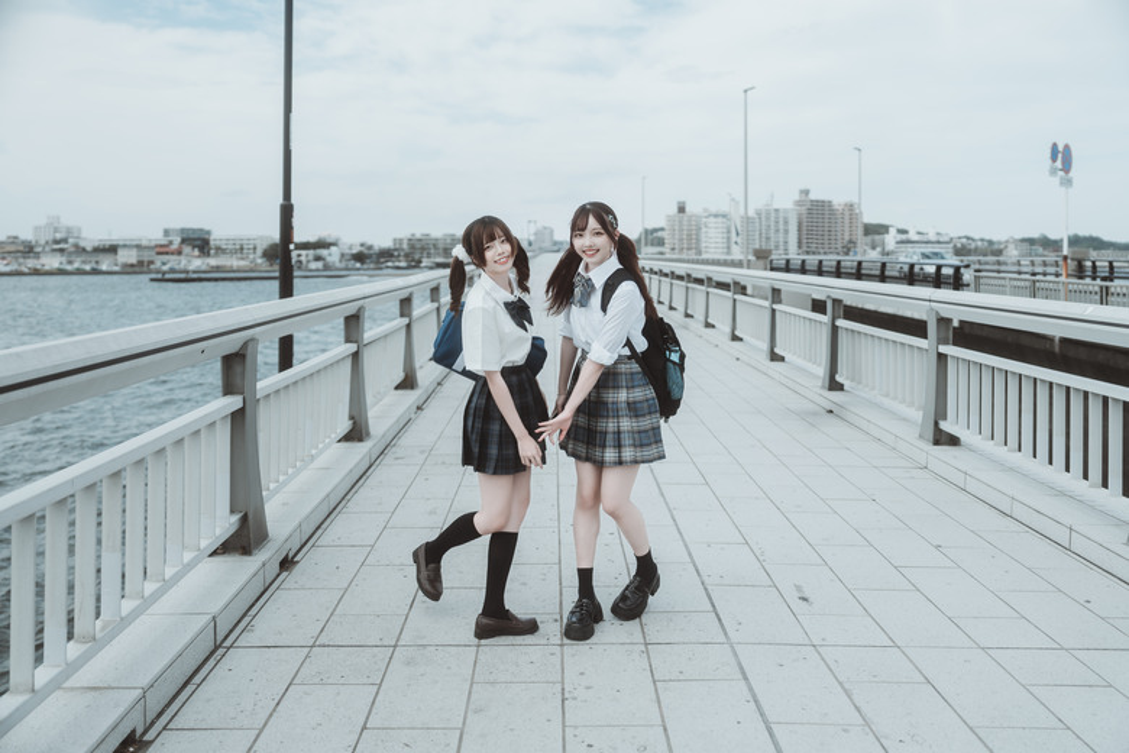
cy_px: 376
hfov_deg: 63.7
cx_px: 564
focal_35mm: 29
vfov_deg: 45.0
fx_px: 909
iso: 100
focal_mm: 29
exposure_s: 1/2000
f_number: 2
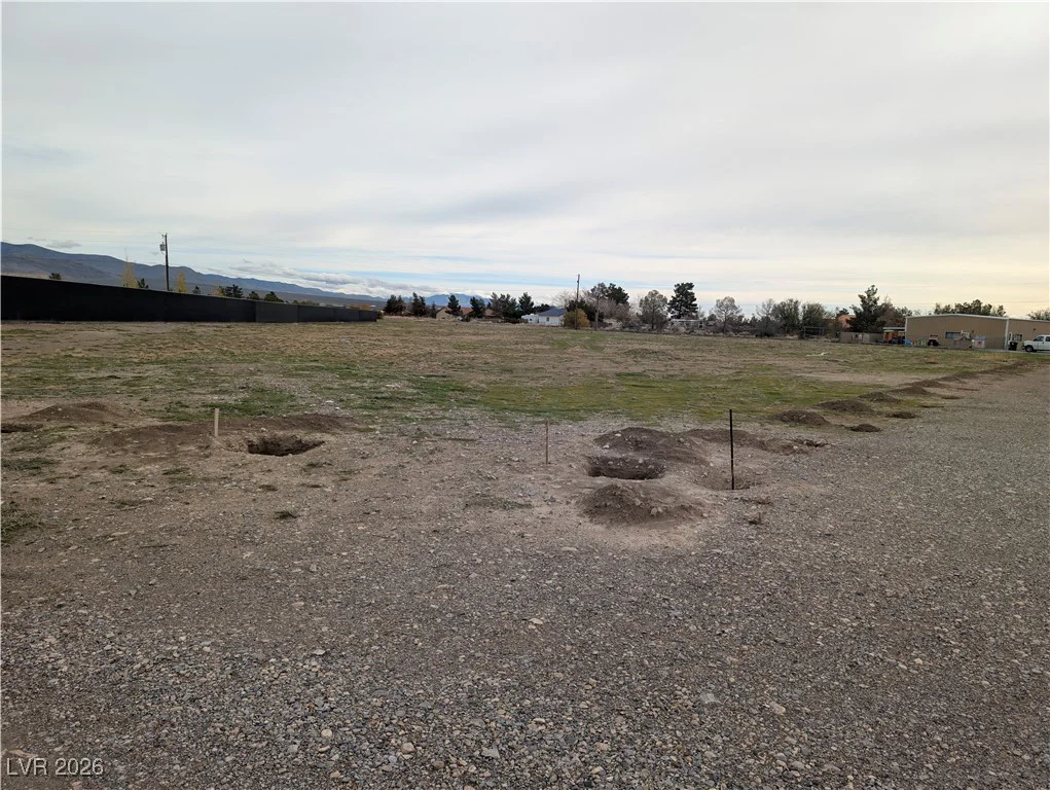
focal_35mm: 24
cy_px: 395
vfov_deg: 56.9
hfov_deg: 71.5
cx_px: 525
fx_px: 729
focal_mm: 6.9
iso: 22
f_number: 1.68
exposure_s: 1/1033
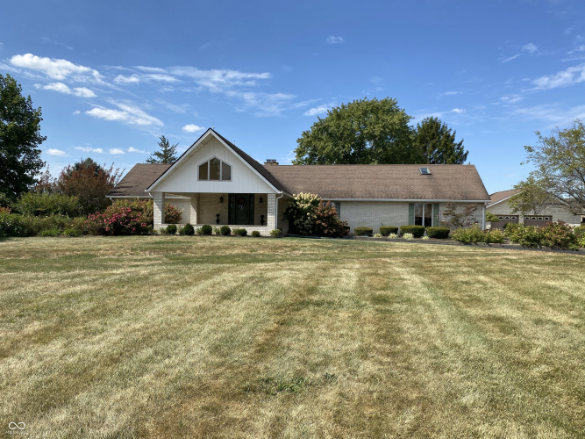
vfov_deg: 53.0
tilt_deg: +1.7
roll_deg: -0.4
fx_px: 439
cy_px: 220
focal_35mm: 26
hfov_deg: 67.3
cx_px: 292
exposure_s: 1/2817
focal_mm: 4.25
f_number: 1.8
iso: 32
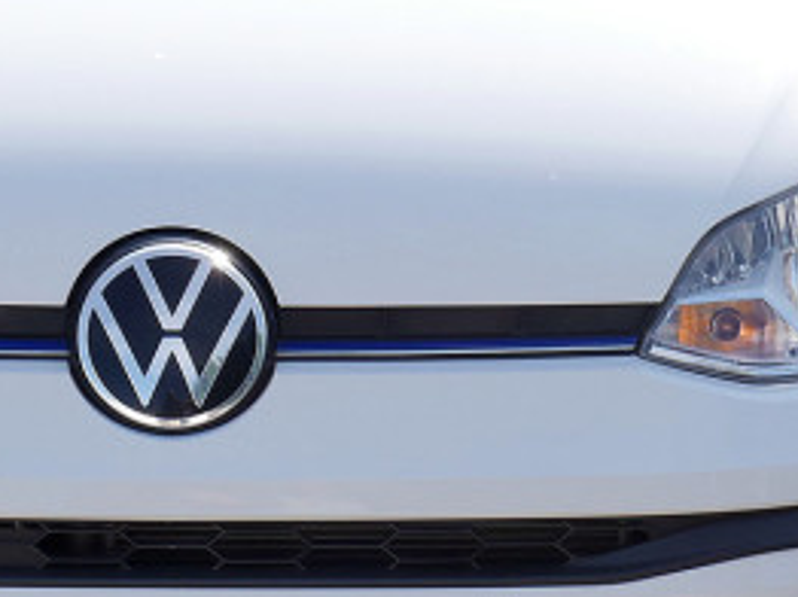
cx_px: 107
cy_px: 277
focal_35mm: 172
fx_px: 3961
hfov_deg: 11.4
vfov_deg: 8.6
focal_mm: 22
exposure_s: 1/250
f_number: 7.1
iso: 200
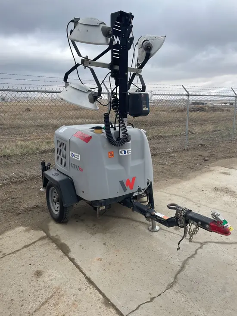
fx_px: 237
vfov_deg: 67.3
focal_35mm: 26
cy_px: 158
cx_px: 118
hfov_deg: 53.1
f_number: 1.6
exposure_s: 1/1171
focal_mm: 4.2
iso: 32
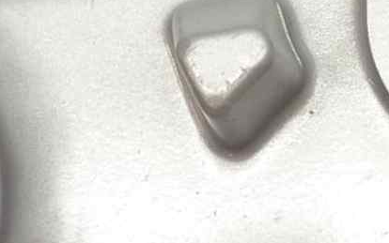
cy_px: 205
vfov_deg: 8.0
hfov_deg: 12.2
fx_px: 1739
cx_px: 555
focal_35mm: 164
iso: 80
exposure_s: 1/15
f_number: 3.3
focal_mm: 4.1
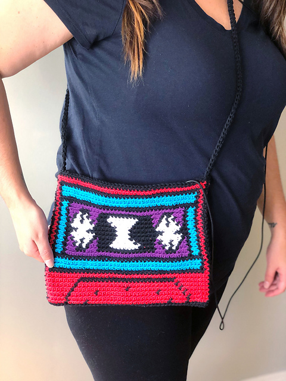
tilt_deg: -23.0
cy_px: 190
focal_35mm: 52
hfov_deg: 28.0
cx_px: 143
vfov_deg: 36.8
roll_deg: -1.6
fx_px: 573
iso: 100
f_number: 2.4
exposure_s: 1/40
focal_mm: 6
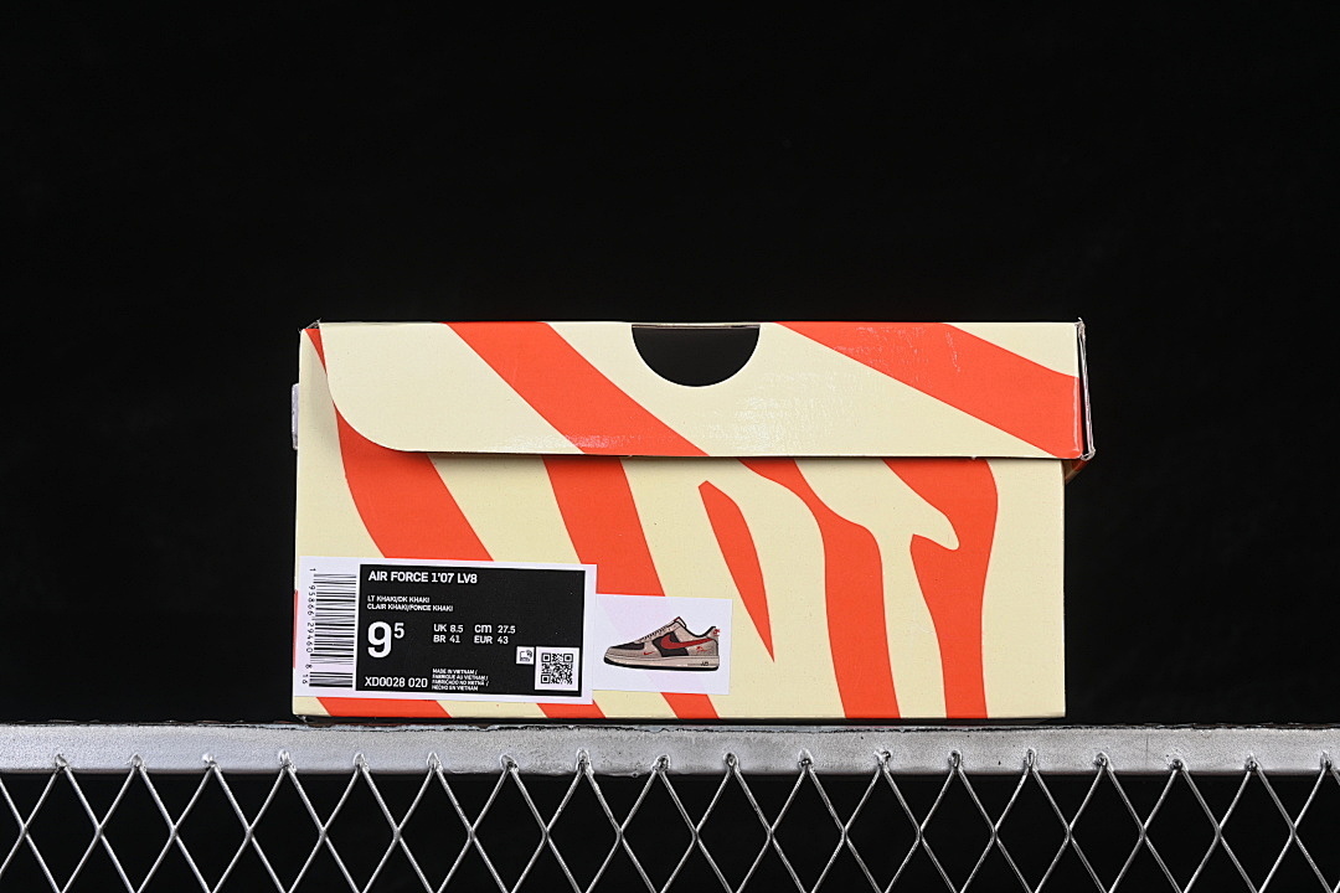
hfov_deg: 27.0
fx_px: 2791
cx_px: 670
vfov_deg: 18.2
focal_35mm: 75
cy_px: 446
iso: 160
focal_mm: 50
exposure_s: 1/80
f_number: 8
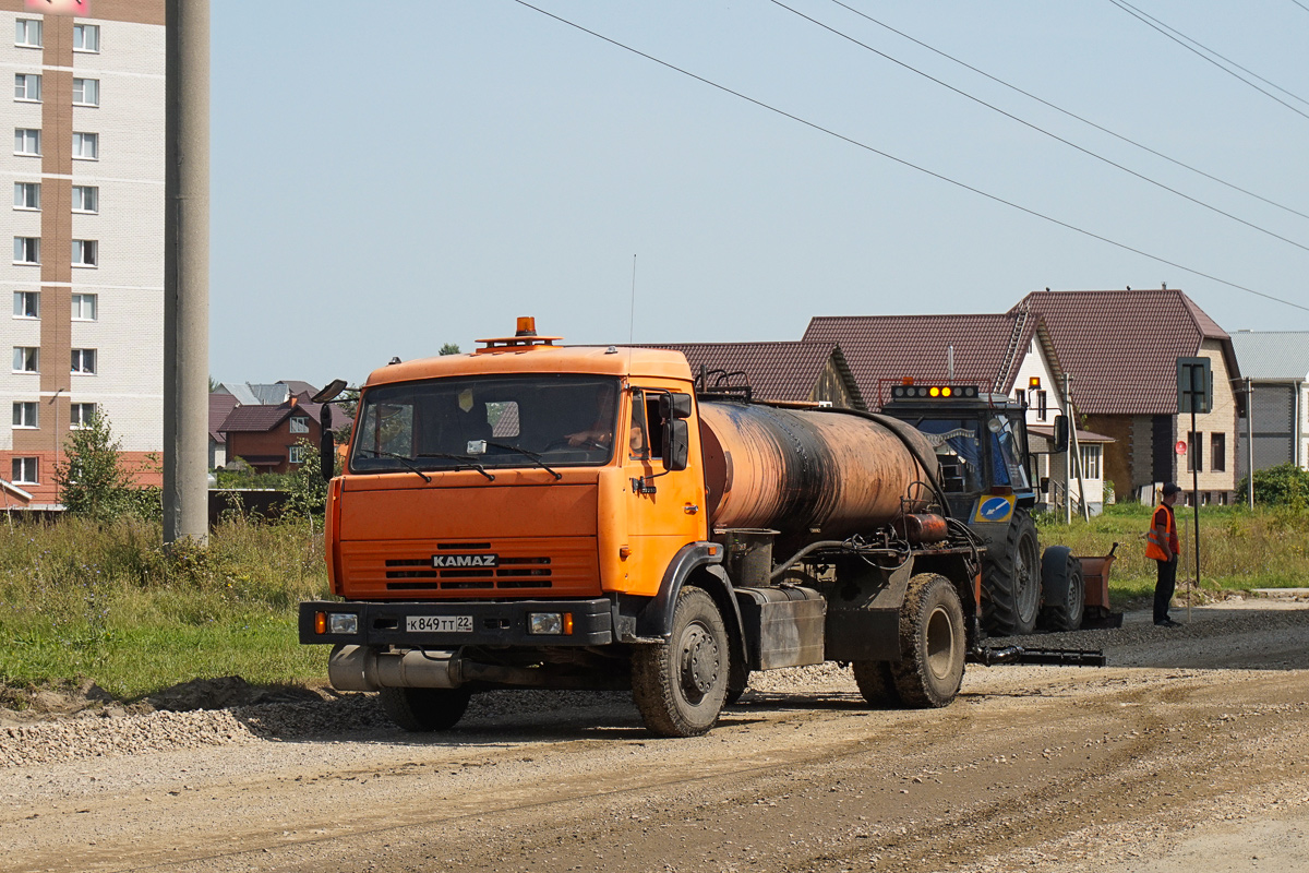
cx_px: 654
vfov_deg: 18.5
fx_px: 2672
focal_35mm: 74
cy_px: 436
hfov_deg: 27.5
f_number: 8
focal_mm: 49
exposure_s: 1/800
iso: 250
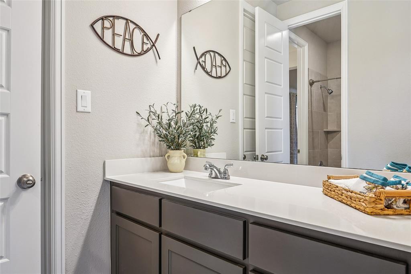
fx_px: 240
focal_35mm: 21
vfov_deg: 59.5
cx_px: 206
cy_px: 137
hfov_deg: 81.2
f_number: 9
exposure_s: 1/4
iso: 100
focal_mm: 14
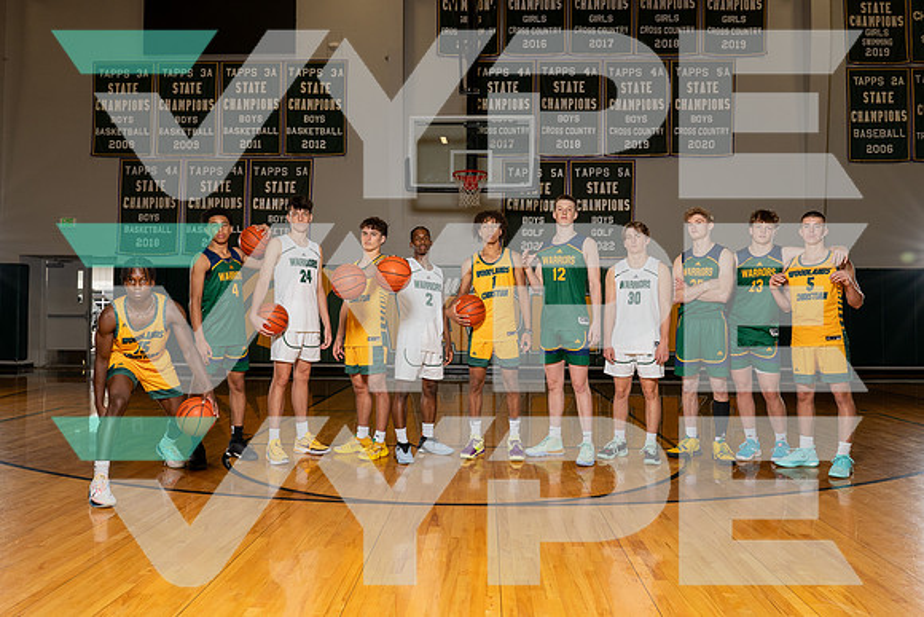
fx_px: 742
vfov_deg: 45.1
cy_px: 295
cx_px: 461
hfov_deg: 63.8
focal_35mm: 29
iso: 800
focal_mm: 24
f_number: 9
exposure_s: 1/250
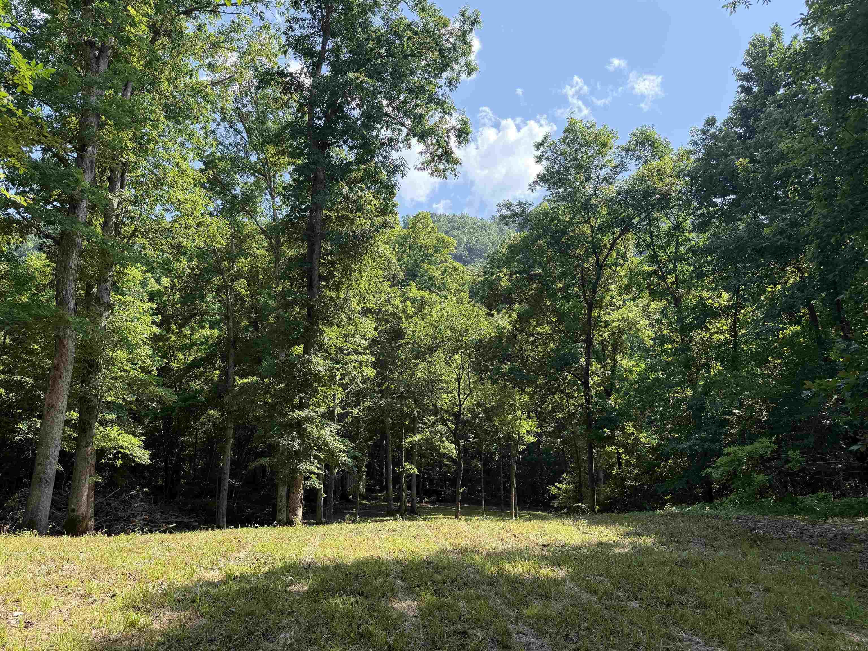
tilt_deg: +14.0
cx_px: 434
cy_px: 326
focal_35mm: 24
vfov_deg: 56.8
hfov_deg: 71.6
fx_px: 602
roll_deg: +2.1
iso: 80
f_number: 1.78
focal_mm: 6.76
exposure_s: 1/1046
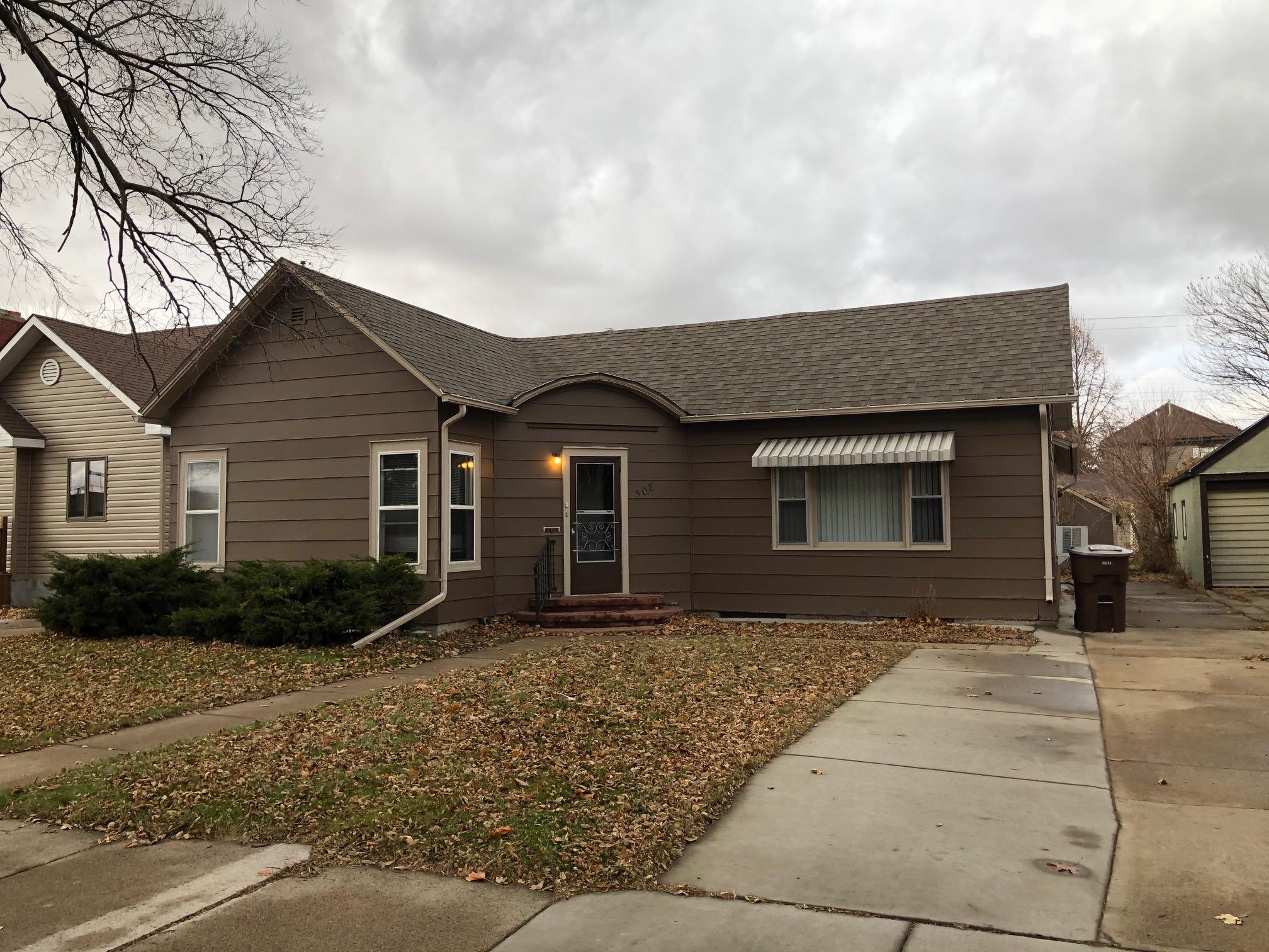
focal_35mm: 28
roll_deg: +0.6
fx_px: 1026
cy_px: 476
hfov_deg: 63.4
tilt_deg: +3.8
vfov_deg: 49.7
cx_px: 634
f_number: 1.8
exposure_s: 1/120
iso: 25
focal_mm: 3.99
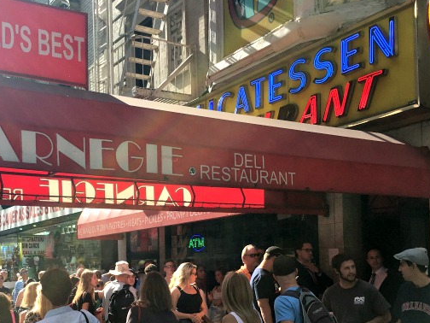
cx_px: 166
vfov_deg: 30.8
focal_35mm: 46
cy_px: 251
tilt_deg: +2.5
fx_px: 571
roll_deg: +1.1
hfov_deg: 41.0
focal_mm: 4.15
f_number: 2.2
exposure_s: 1/777
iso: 25
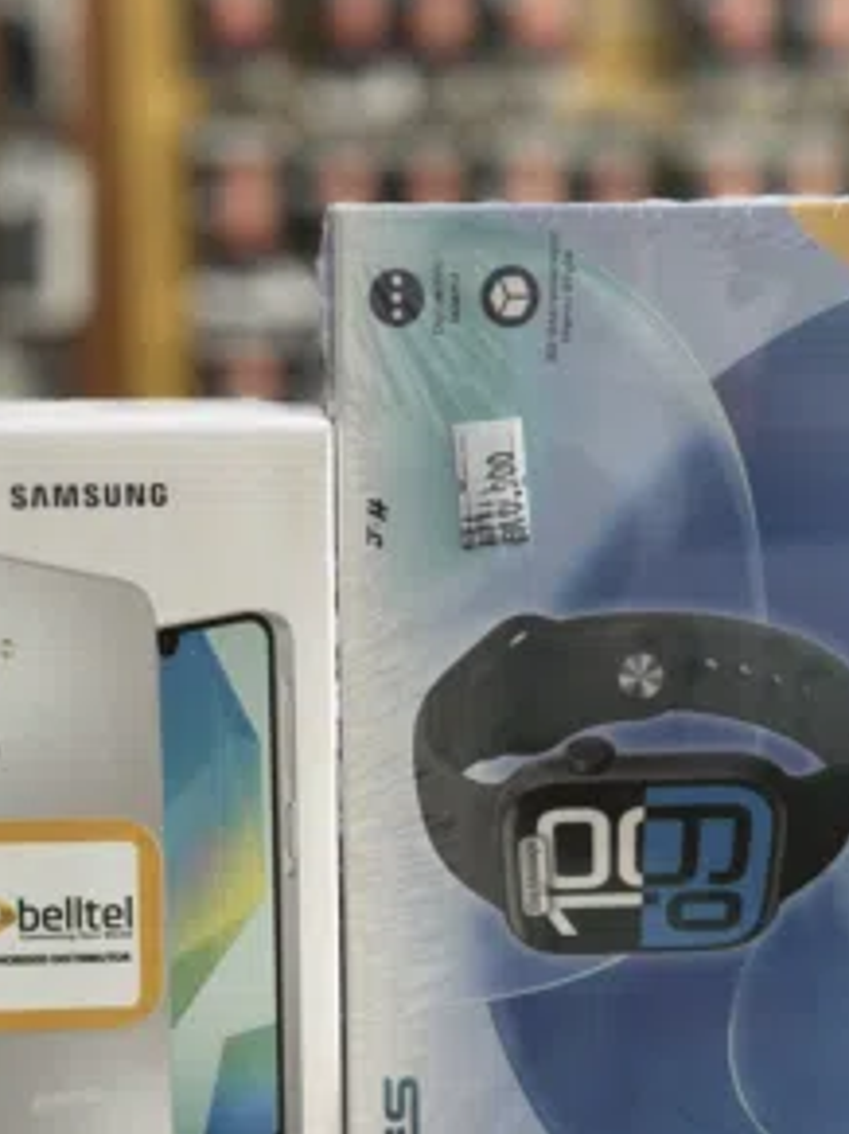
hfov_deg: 22.2
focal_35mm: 66
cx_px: 421
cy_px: 764
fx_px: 2160
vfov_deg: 29.2
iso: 80
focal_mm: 6.86
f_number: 1.78
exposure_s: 1/100
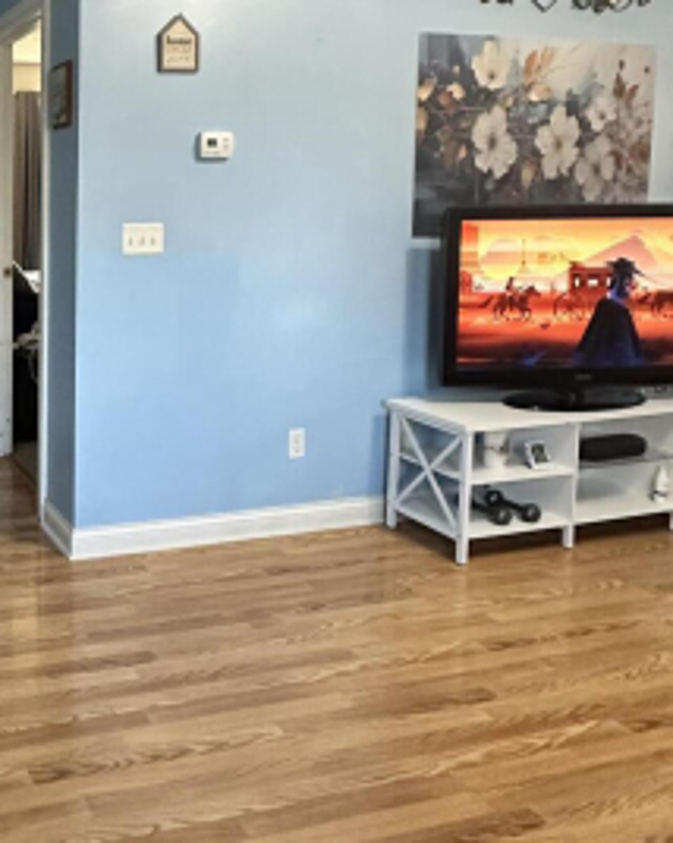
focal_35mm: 34
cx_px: -35
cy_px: 260
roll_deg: -0.2
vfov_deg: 51.6
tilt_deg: -4.8
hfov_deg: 37.5
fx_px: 847
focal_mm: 2.22
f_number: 2.2
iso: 500
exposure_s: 1/60
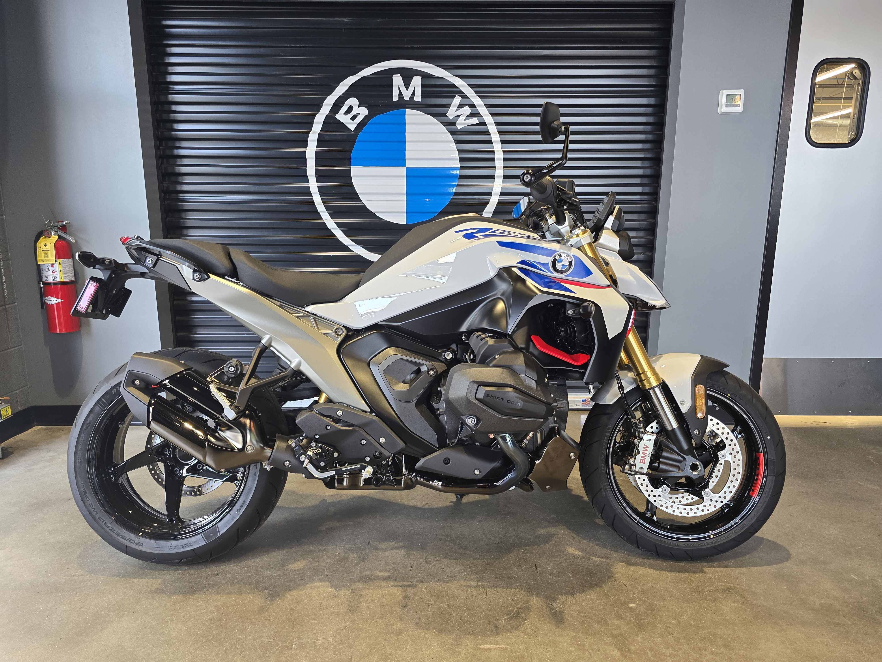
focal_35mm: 23
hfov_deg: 73.9
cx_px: 441
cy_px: 331
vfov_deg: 58.9
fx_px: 586
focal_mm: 6.3
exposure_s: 1/120
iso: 160
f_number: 1.7
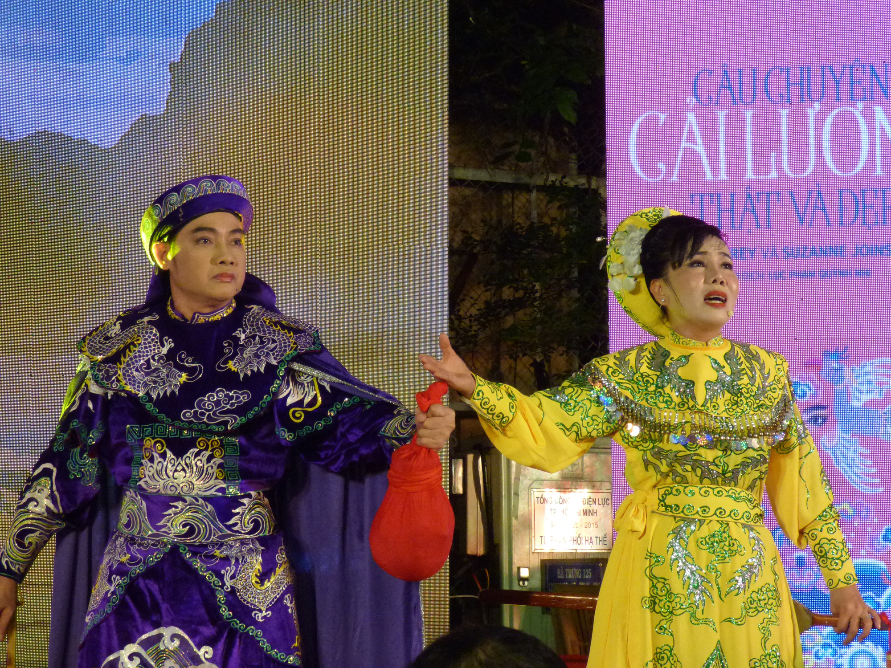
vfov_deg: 16.6
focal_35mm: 89
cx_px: 446
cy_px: 334
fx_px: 2291
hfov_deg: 22.0
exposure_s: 1/80
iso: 1000
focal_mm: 15.97
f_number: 4.7
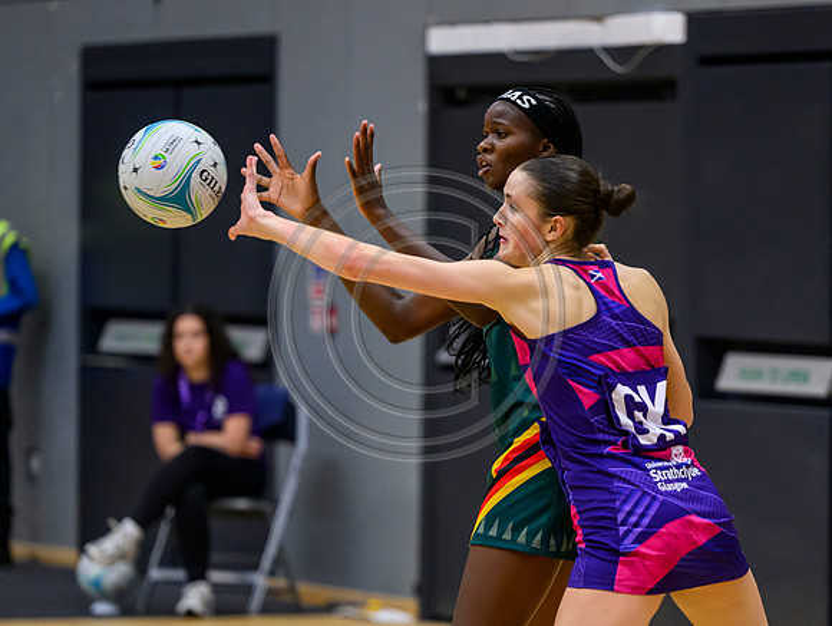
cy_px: 376
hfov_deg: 7.5
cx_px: 521
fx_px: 6353
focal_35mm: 264
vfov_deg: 5.6
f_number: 2.8
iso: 4000
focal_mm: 170
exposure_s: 1/1000
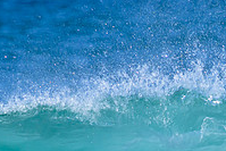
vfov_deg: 0.6
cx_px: 242
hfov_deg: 0.9
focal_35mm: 2328
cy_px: 208
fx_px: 14625
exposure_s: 1/2000
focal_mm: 800
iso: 900
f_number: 11
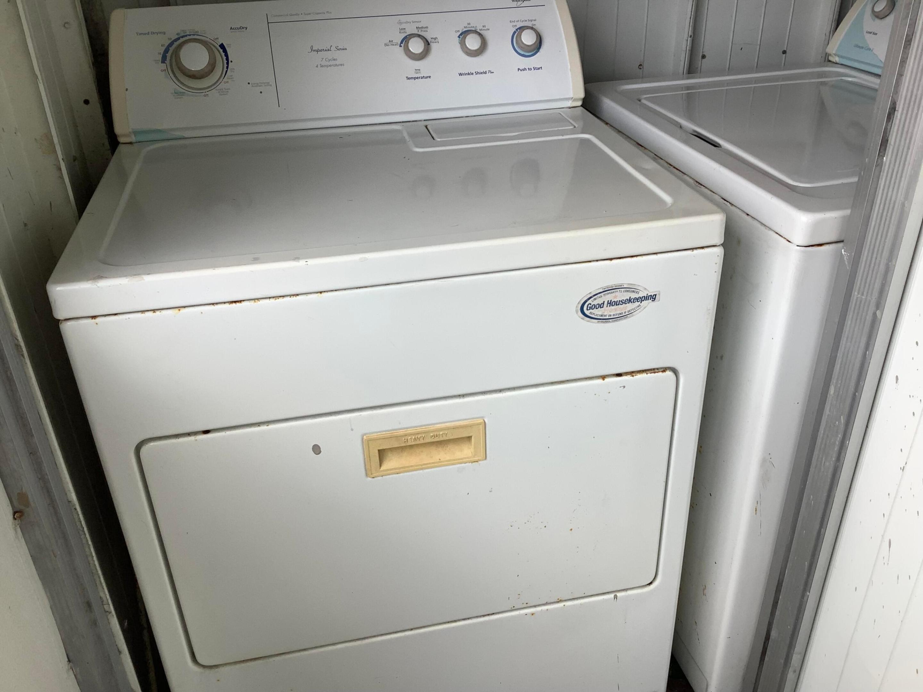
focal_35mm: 31
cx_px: 462
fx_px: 827
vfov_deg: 45.4
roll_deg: +0.3
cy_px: 346
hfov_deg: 58.4
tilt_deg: -31.0
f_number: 2.4
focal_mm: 3.3
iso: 25
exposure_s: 1/120
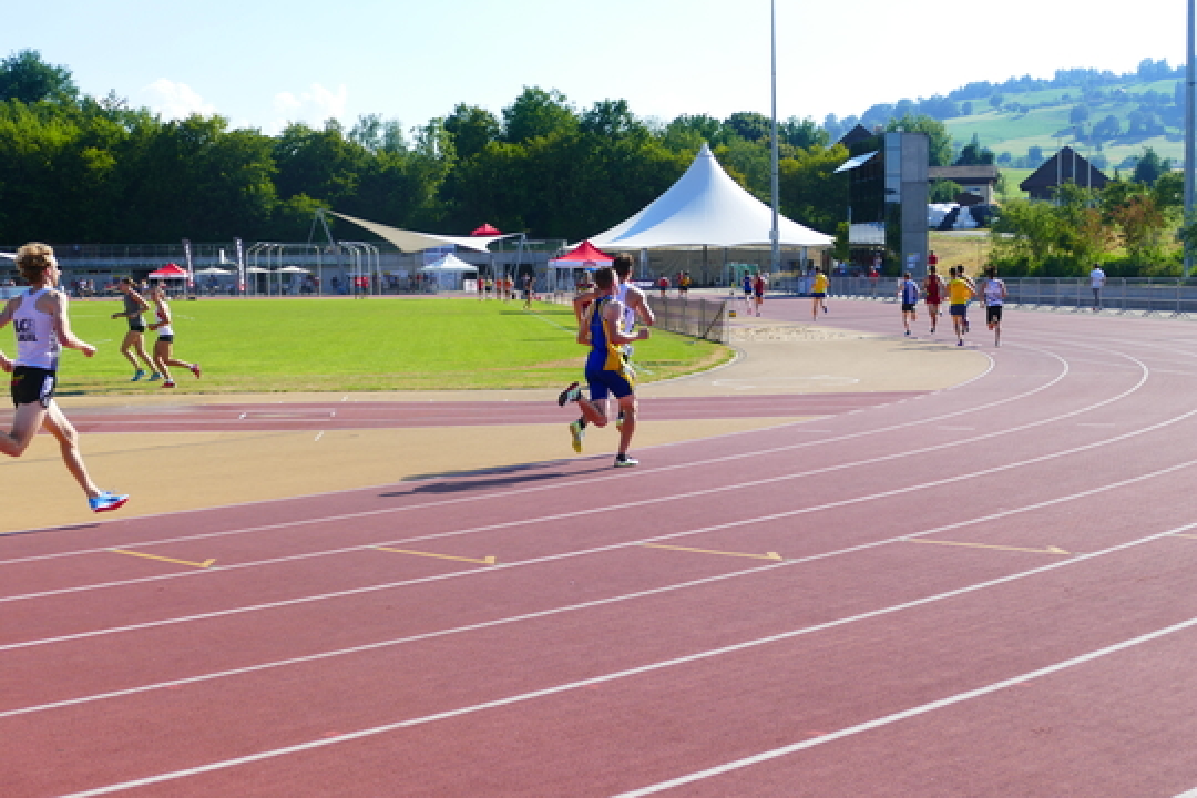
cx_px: 598
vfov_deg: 25.1
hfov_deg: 36.9
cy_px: 399
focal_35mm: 54
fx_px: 1795
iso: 125
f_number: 3.4
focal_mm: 19.84
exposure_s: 1/1000
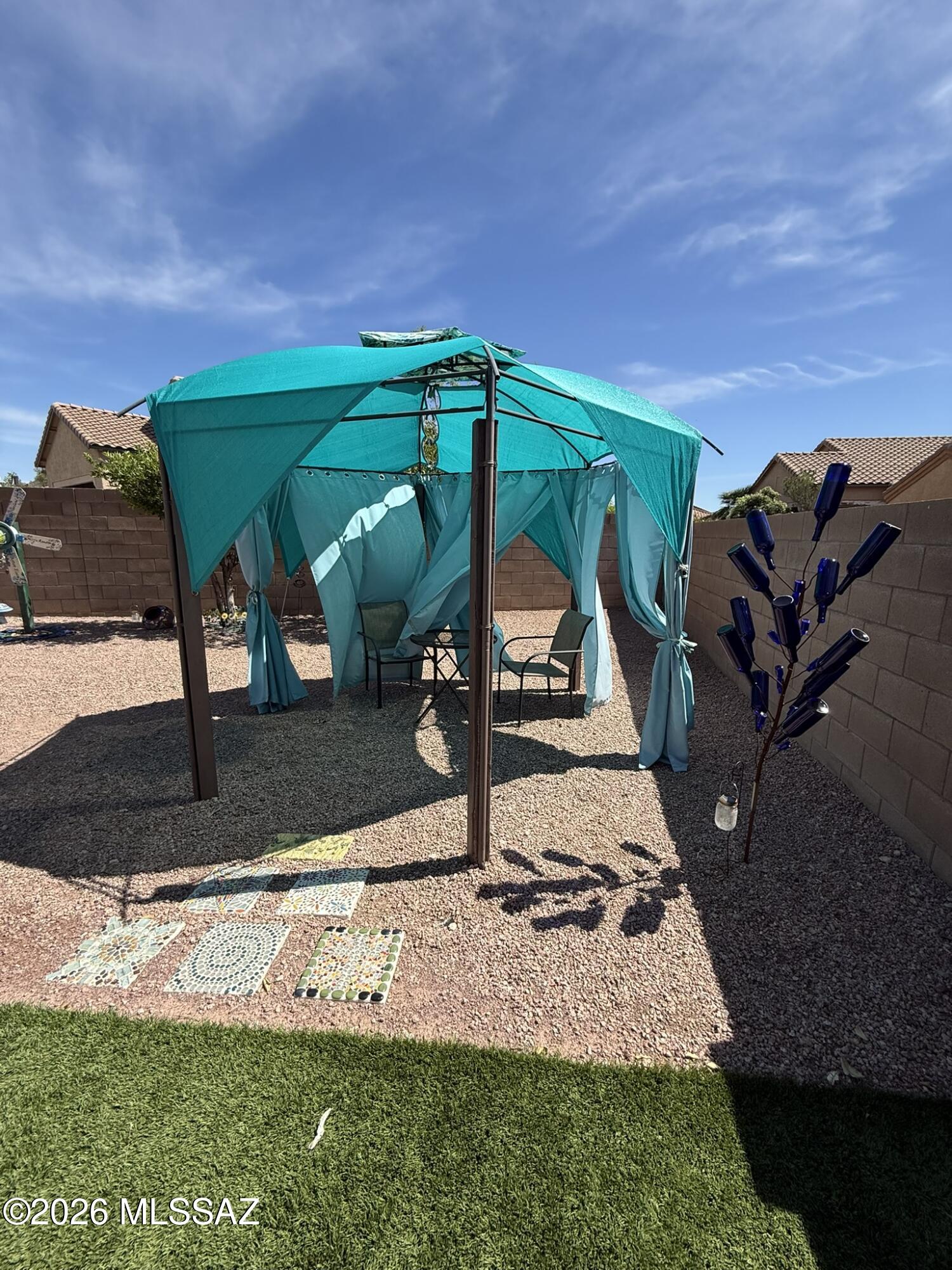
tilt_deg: -10.5
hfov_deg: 85.7
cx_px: 476
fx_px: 513
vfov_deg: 102.1
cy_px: 635
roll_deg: -1.6
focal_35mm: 14
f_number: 2.2
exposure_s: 1/1961
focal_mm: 2.22
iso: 50
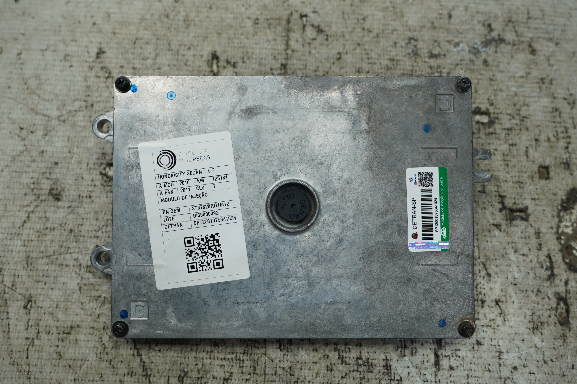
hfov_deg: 62.0
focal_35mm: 30
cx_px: 288
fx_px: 480
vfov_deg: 43.5
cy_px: 192
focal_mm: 20
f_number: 4
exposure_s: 1/60
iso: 125
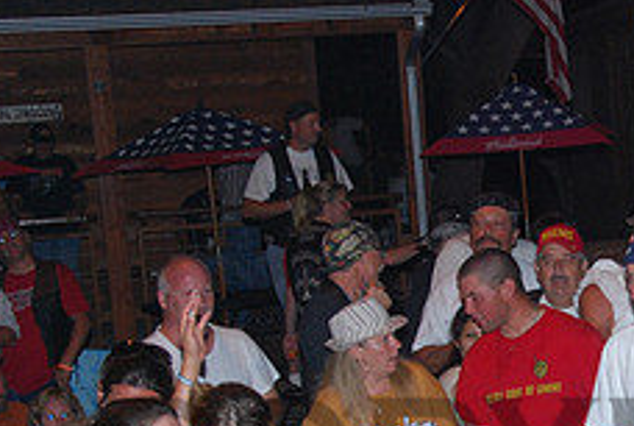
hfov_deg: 16.4
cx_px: 628
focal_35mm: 122
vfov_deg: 11.2
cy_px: 359
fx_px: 2153
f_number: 5.6
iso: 450
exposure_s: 1/60
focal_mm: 32
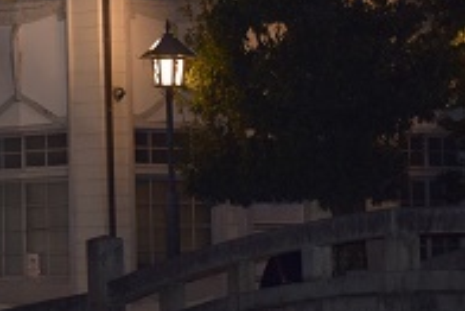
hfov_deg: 10.1
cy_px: 43
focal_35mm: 202
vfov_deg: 6.8
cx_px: -45
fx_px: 2614
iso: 800
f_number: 4
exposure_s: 1/25
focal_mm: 55
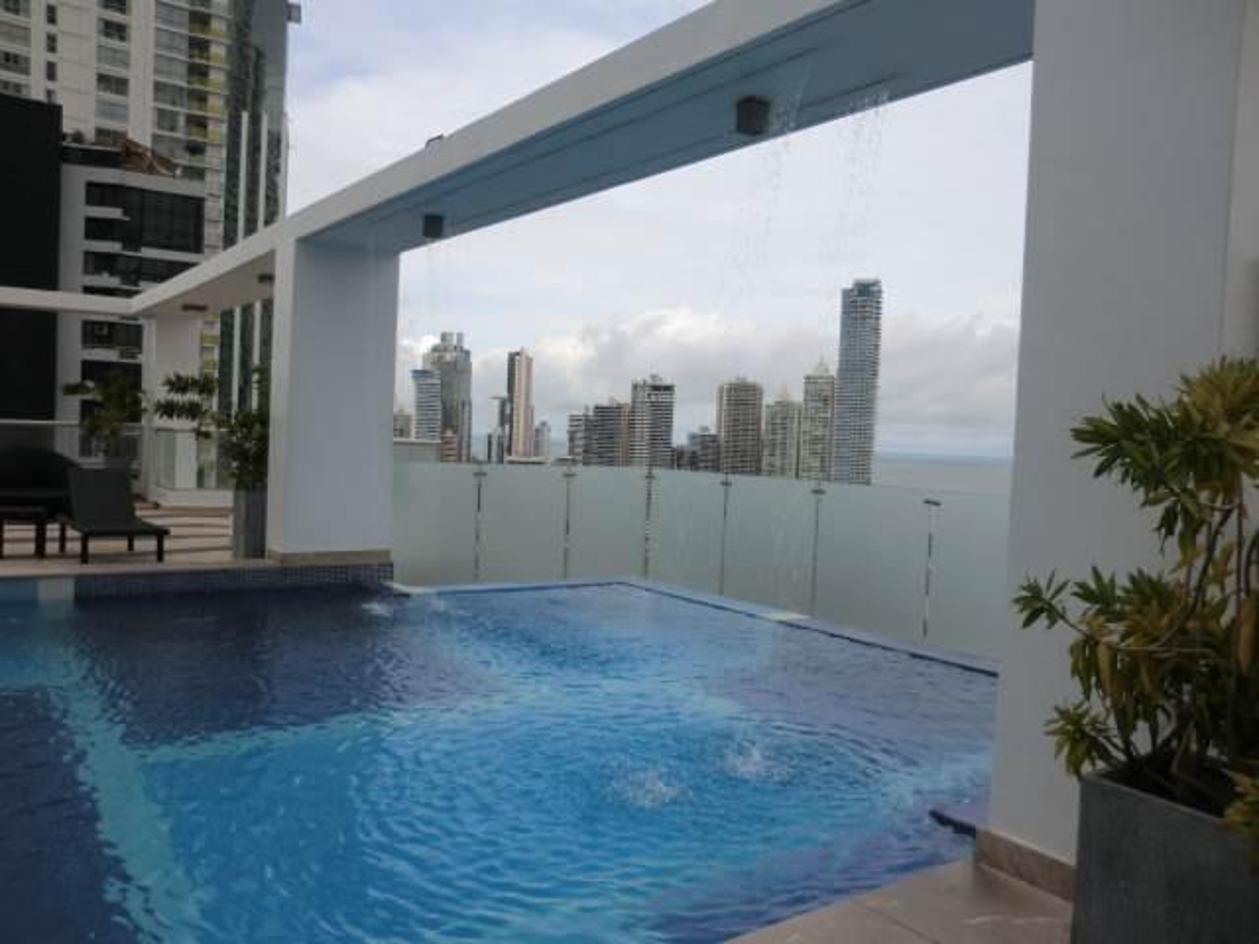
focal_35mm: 27
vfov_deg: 51.4
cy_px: 472
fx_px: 982
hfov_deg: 65.3
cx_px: 630
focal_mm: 4.9
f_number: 8
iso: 50
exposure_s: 1/160
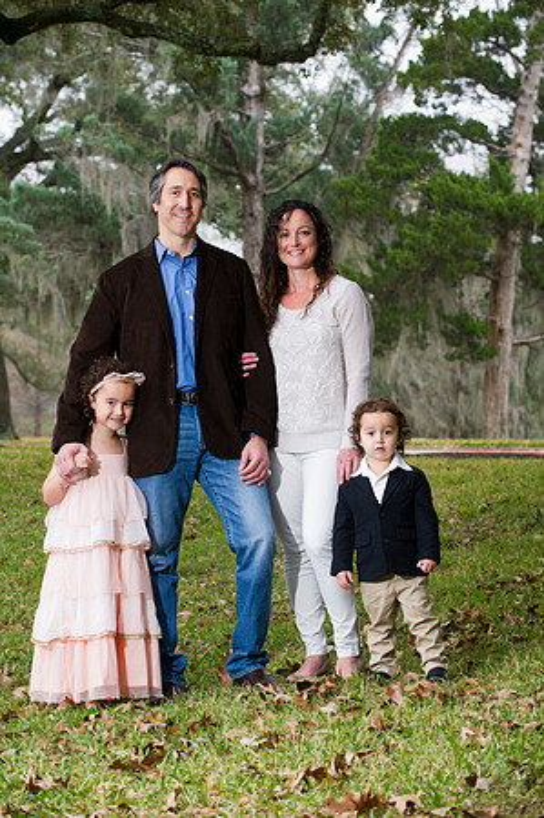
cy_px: 409
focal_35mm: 110
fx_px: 2499
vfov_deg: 18.6
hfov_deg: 12.4
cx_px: 272
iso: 640
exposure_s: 1/125
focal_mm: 110
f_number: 5.6
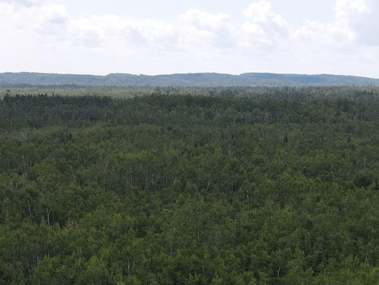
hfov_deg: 23.5
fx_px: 909
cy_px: 412
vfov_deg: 16.4
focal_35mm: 83
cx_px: 233
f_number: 2.8
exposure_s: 1/500
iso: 100
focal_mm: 4.5
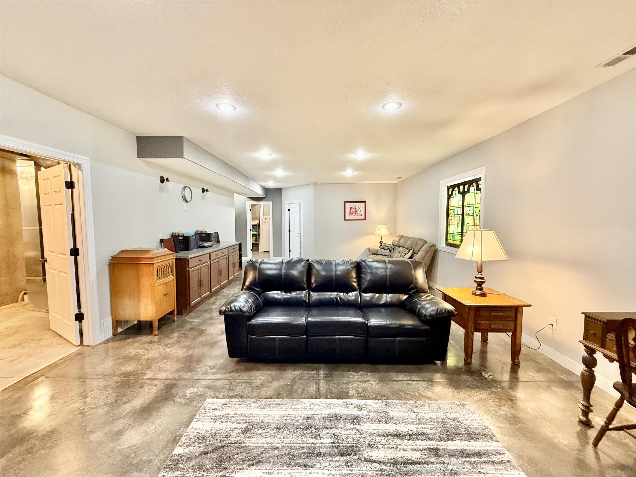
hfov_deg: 102.1
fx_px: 257
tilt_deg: -3.2
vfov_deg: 85.7
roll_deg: +0.5
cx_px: 318
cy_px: 238
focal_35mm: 14
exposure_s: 1/60
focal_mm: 2.22
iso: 500
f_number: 2.2
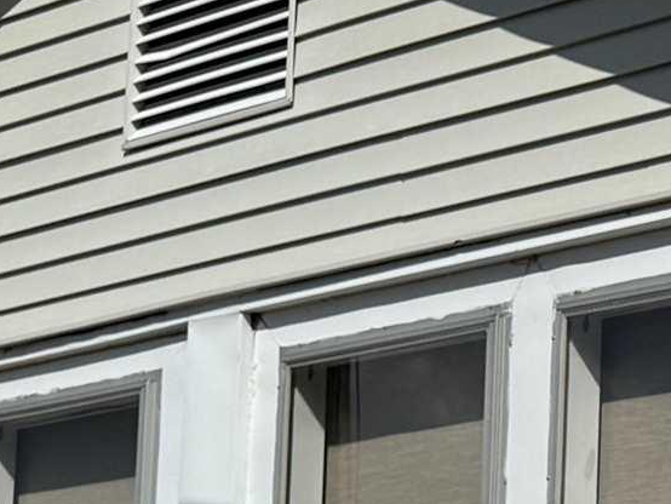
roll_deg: -0.9
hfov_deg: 13.3
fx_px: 2579
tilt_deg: +6.4
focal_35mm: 133
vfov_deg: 10.7
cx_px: 1234
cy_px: 801
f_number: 1.78
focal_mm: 6.76
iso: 80
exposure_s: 1/14286
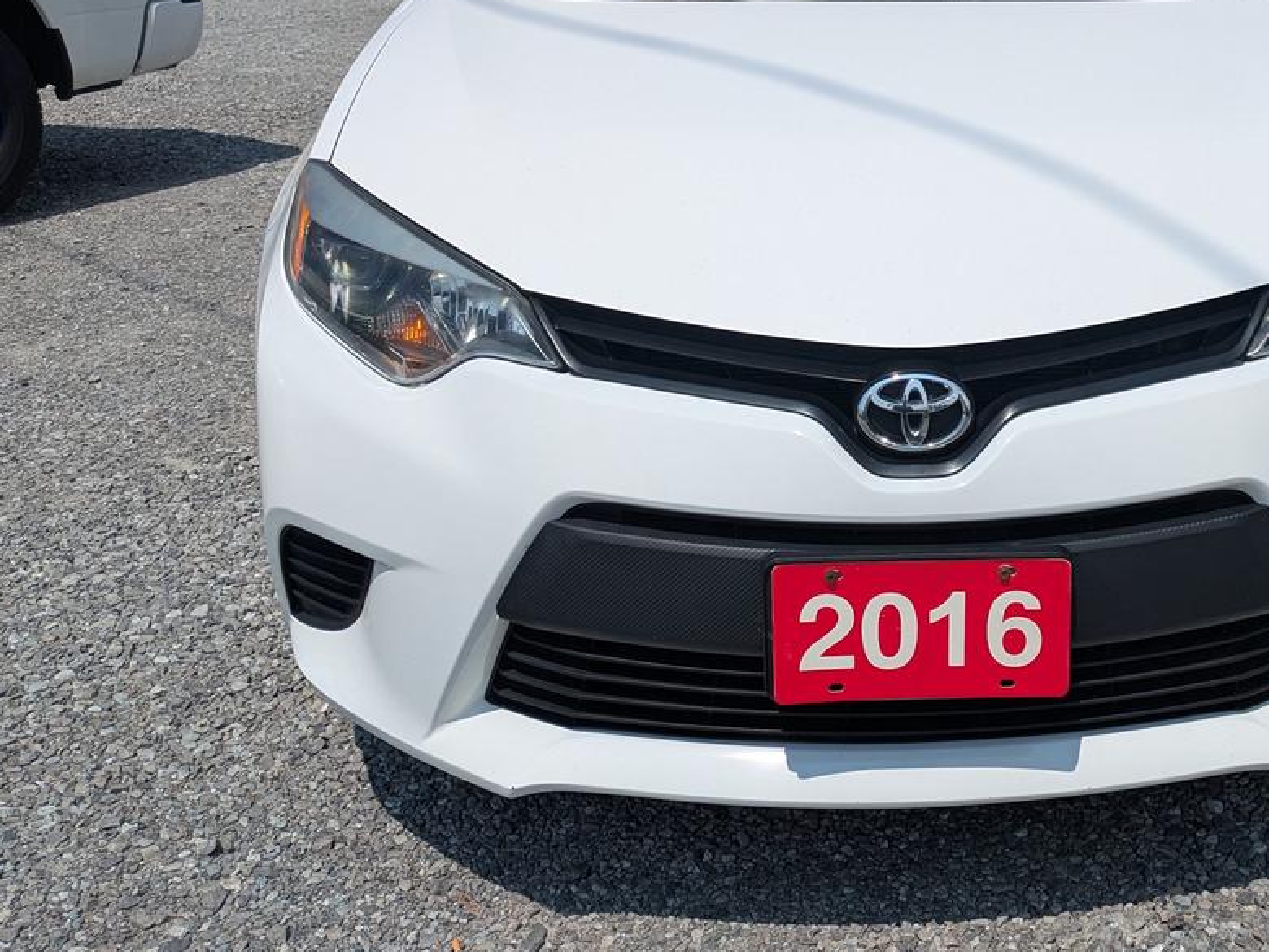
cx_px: 923
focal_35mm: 41
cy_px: 314
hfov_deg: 44.5
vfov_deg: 34.8
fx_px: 1503
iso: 58
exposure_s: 1/5464
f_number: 1.89
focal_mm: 5.43
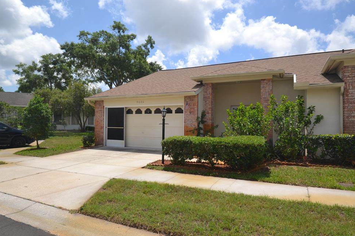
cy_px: 118
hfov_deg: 78.6
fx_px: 217
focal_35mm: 22
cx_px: 184
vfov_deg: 57.2
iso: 100
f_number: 9
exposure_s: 1/200
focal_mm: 14
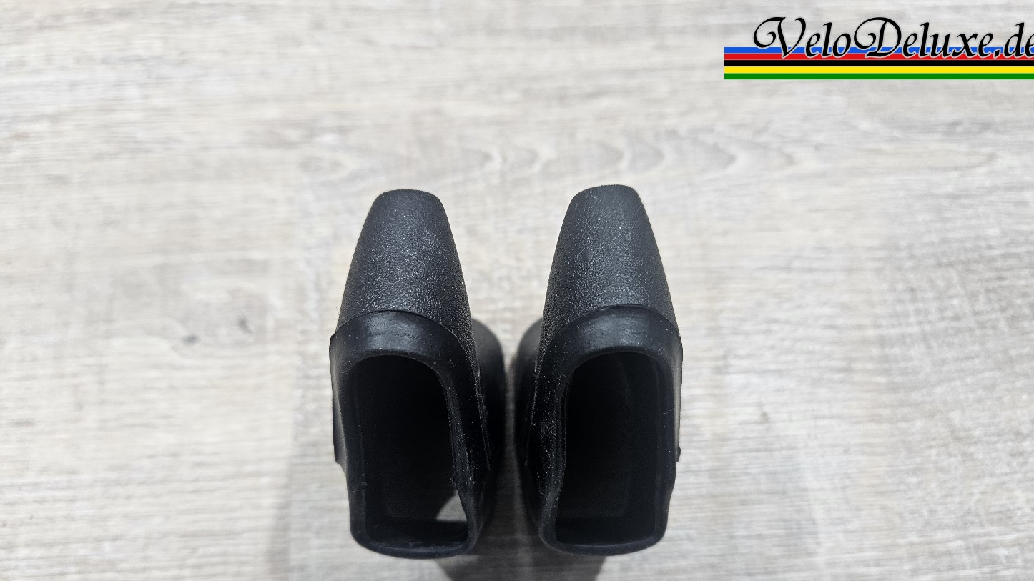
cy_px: 381
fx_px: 713
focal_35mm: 26
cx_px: 521
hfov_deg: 71.9
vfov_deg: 43.8
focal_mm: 5.4
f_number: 1.8
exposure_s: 1/100
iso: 250
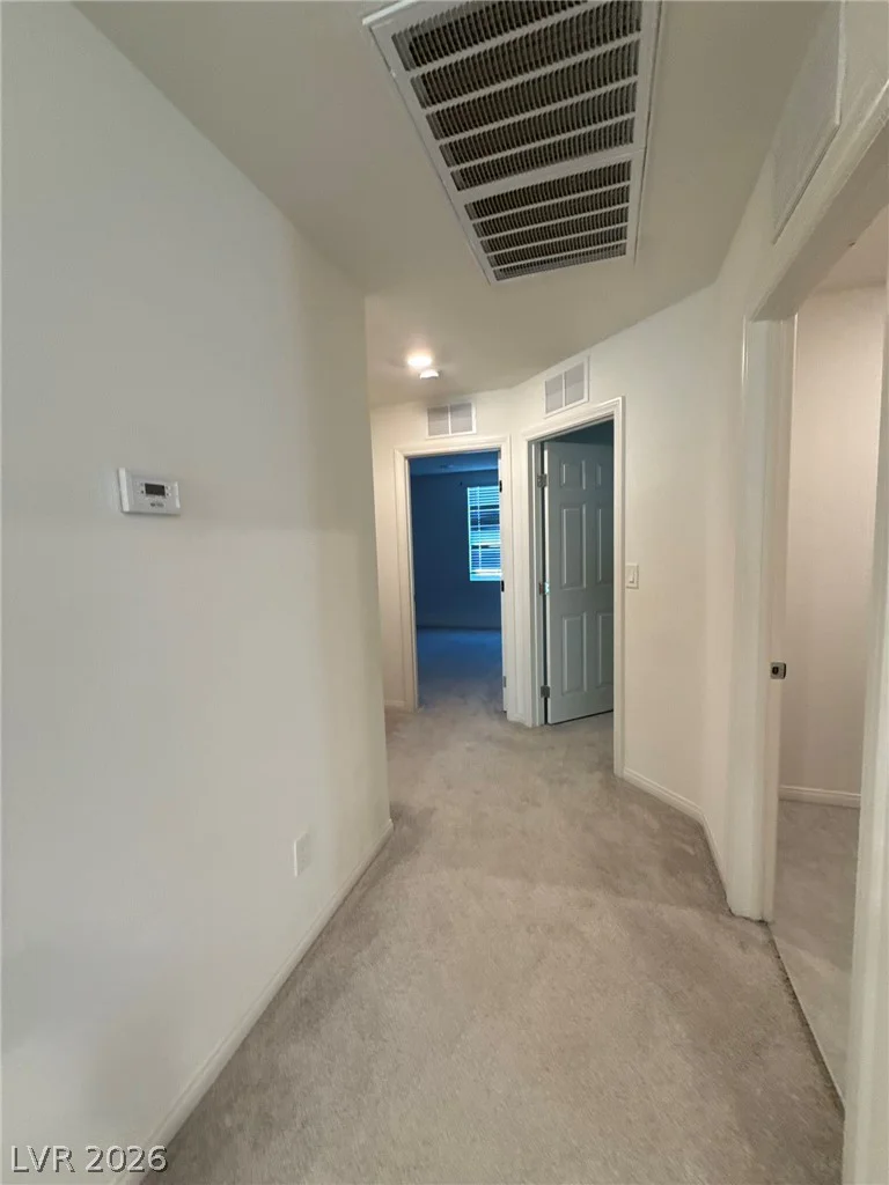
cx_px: 444
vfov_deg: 102.1
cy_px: 592
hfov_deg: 85.7
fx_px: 479
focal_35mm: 14
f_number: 2.2
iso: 200
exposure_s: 1/60
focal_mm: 2.22
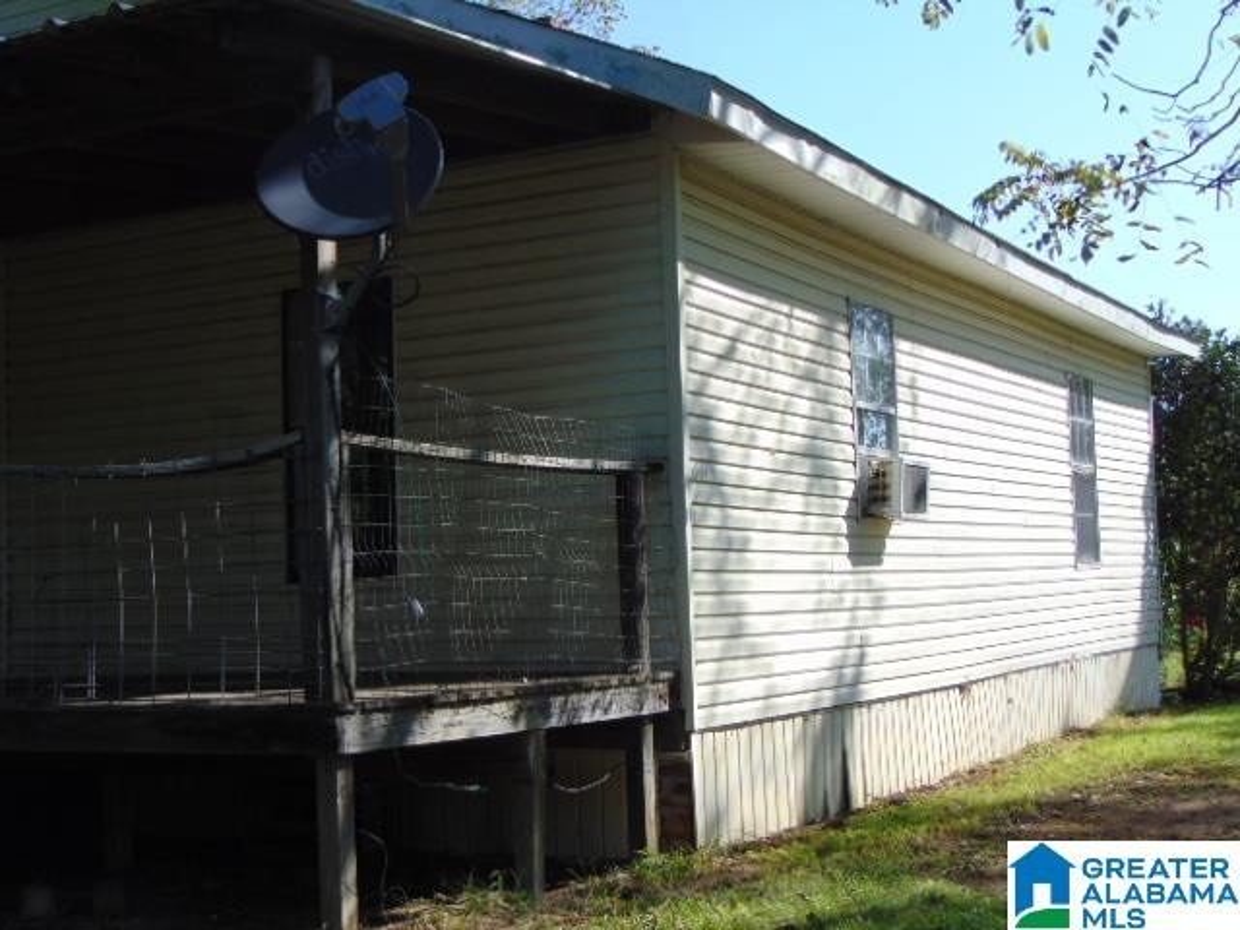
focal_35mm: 50
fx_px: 1791
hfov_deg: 38.2
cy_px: 465
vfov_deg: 29.1
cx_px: 620
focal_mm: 9
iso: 80
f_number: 3.5
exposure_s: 1/640
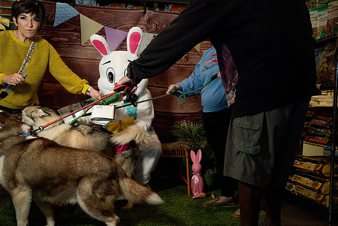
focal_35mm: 35
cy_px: 113
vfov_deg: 37.9
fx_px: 329
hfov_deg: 54.4
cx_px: 169
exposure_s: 1/500
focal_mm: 35
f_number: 4.5
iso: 8000
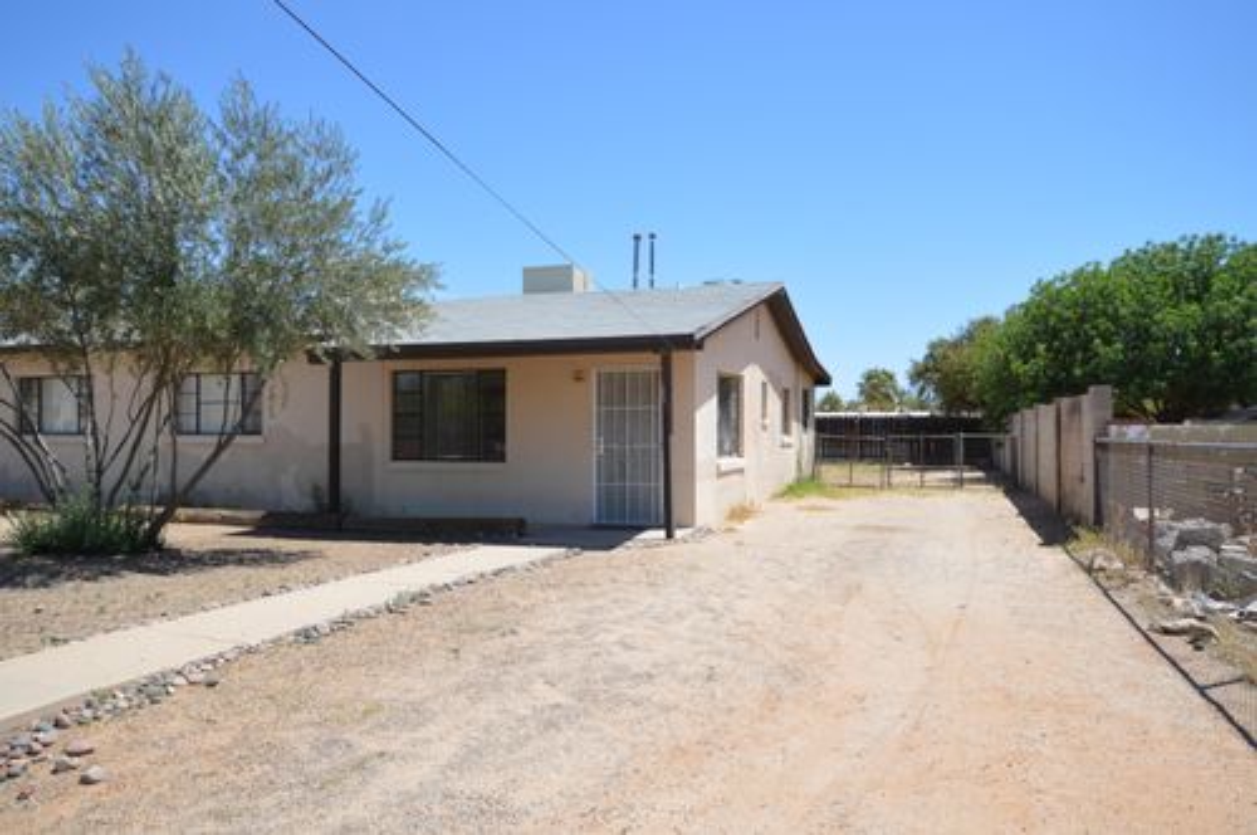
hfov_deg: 67.4
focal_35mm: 27
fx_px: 942
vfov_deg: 47.8
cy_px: 418
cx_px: 628
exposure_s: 1/250
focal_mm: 18
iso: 100
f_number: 7.1
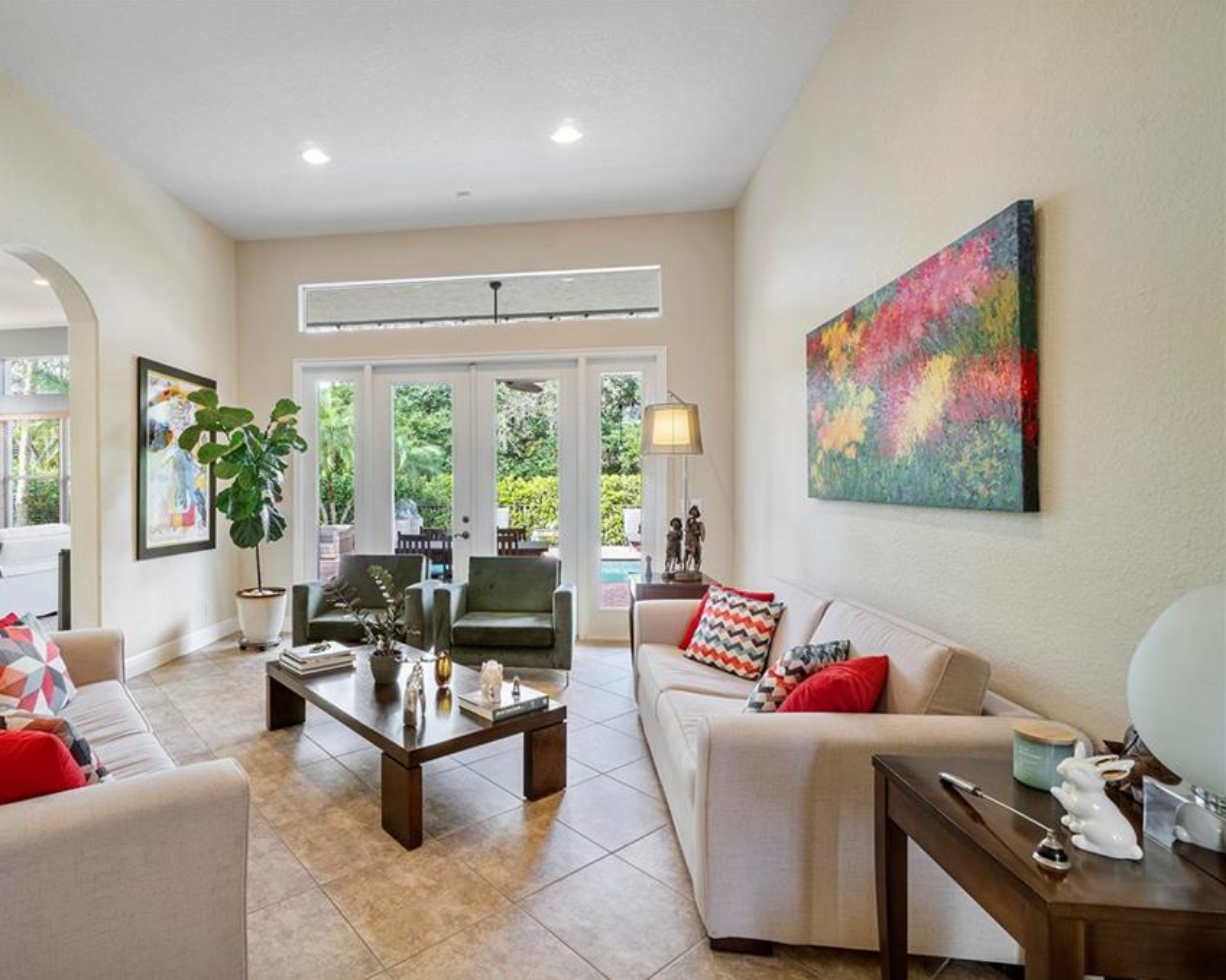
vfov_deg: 77.0
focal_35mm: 17
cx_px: 487
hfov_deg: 88.5
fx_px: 617
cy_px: 490
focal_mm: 10
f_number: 11
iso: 160
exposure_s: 1/3
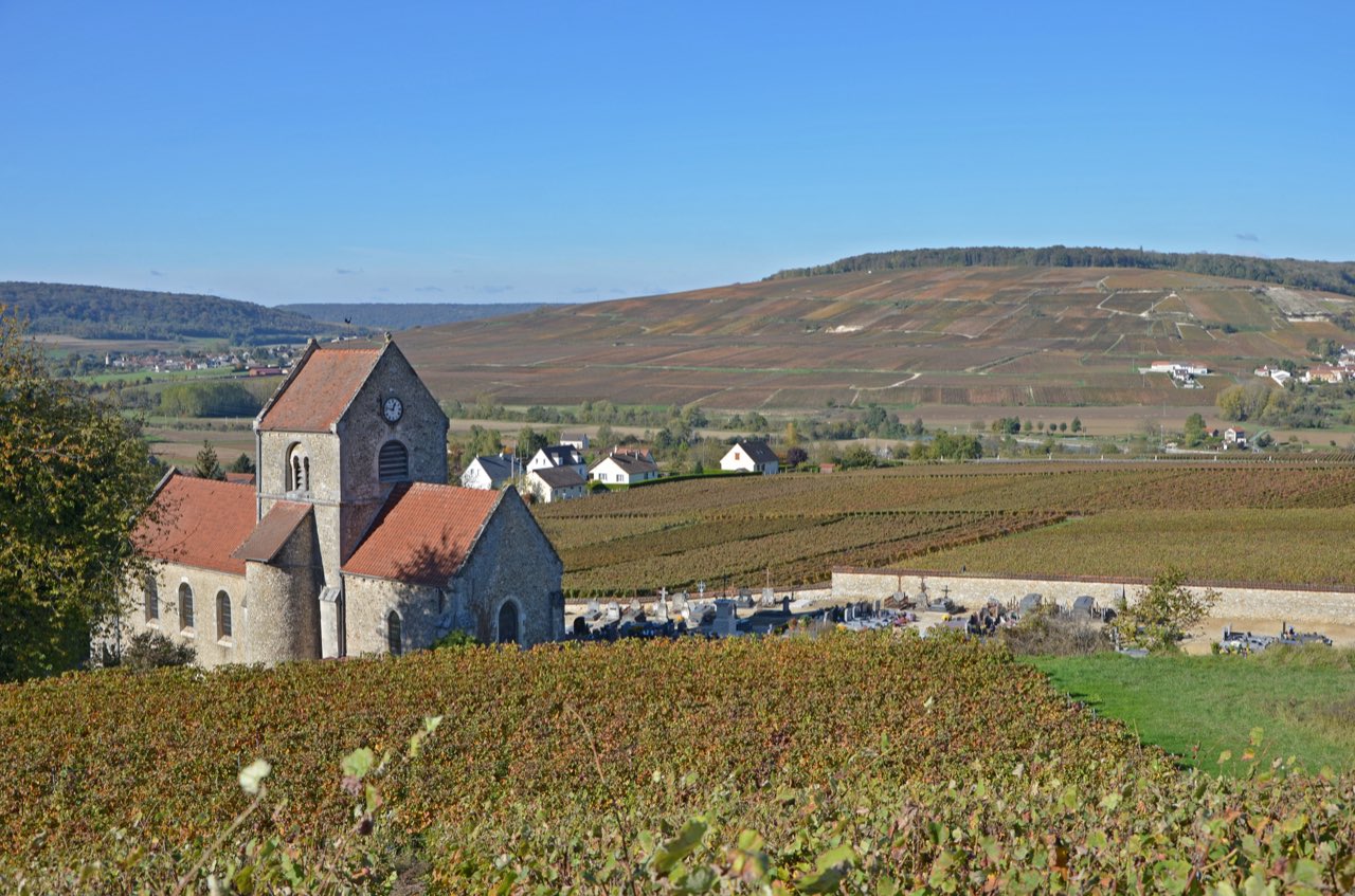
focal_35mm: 42
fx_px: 1577
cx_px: 678
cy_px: 448
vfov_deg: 31.7
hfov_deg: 46.5
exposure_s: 1/320
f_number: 9
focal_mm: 28
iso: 100
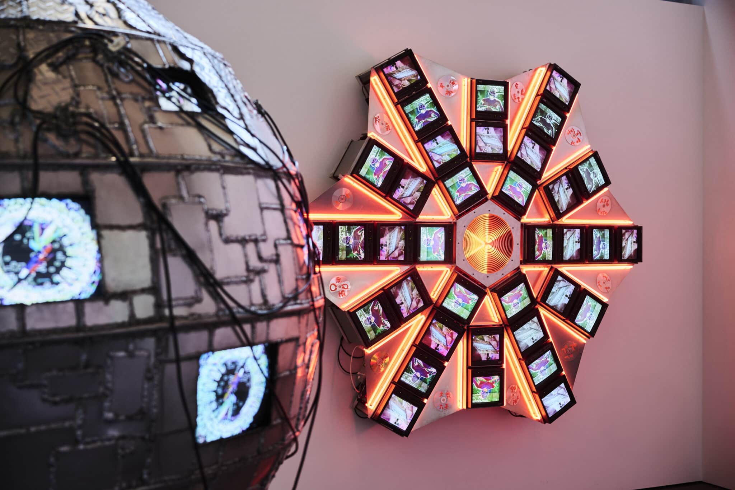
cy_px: 245
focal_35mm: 50
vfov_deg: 27.0
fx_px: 1021
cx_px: 368
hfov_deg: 39.6
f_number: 3.5
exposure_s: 1/25
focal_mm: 50
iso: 200
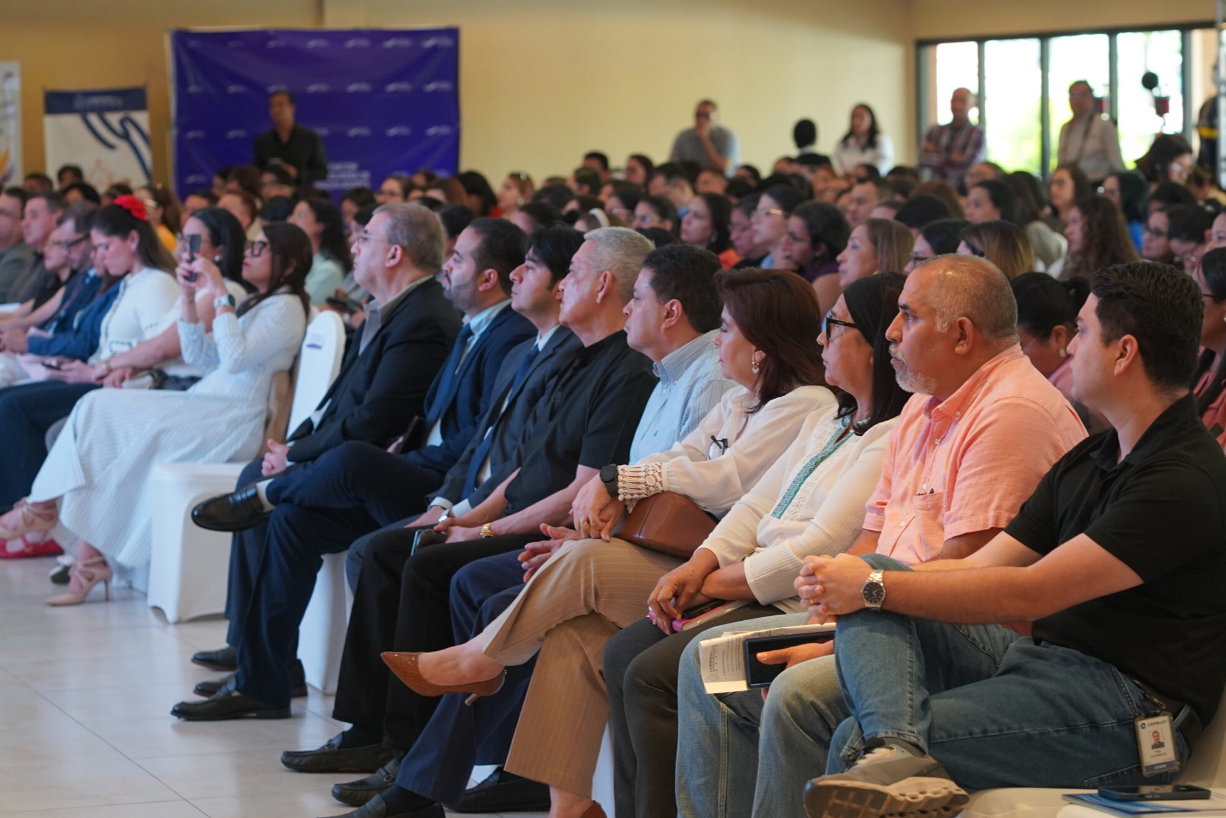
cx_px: 580
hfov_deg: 18.4
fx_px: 3780
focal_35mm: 111
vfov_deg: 12.3
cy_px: 380
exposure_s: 1/160
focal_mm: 85
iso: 2000
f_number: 4
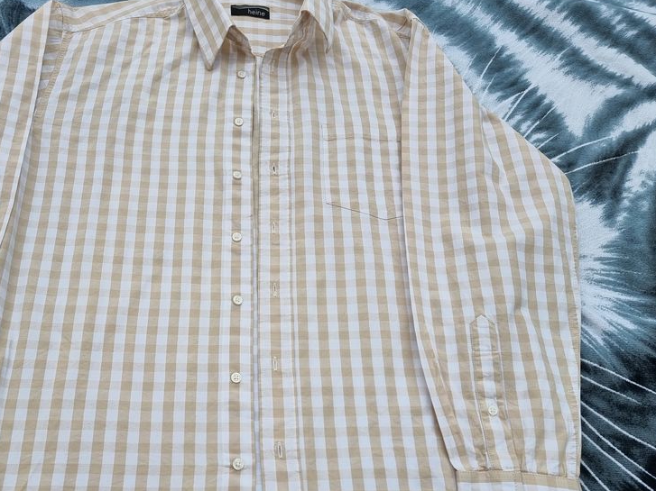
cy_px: 297
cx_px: 226
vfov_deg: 42.7
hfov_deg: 54.4
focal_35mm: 33
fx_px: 625
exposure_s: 1/164
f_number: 1.8
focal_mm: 6.7
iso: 50
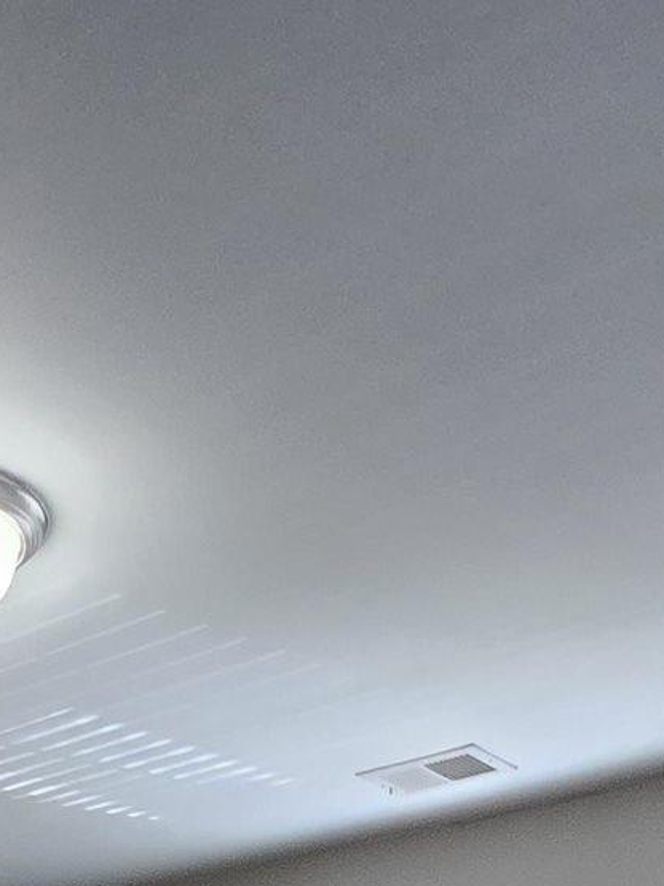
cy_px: 1737
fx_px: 1382
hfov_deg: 26.3
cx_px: 97
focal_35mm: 54
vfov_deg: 19.9
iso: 200
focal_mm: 1.74
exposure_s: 1/60
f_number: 2.2
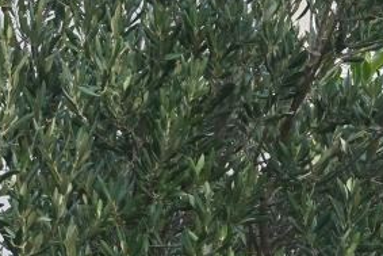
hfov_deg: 9.0
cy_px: -106
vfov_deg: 6.3
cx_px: -317
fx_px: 2310
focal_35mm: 217
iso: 125
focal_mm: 17.7
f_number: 5.6
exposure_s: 1/200
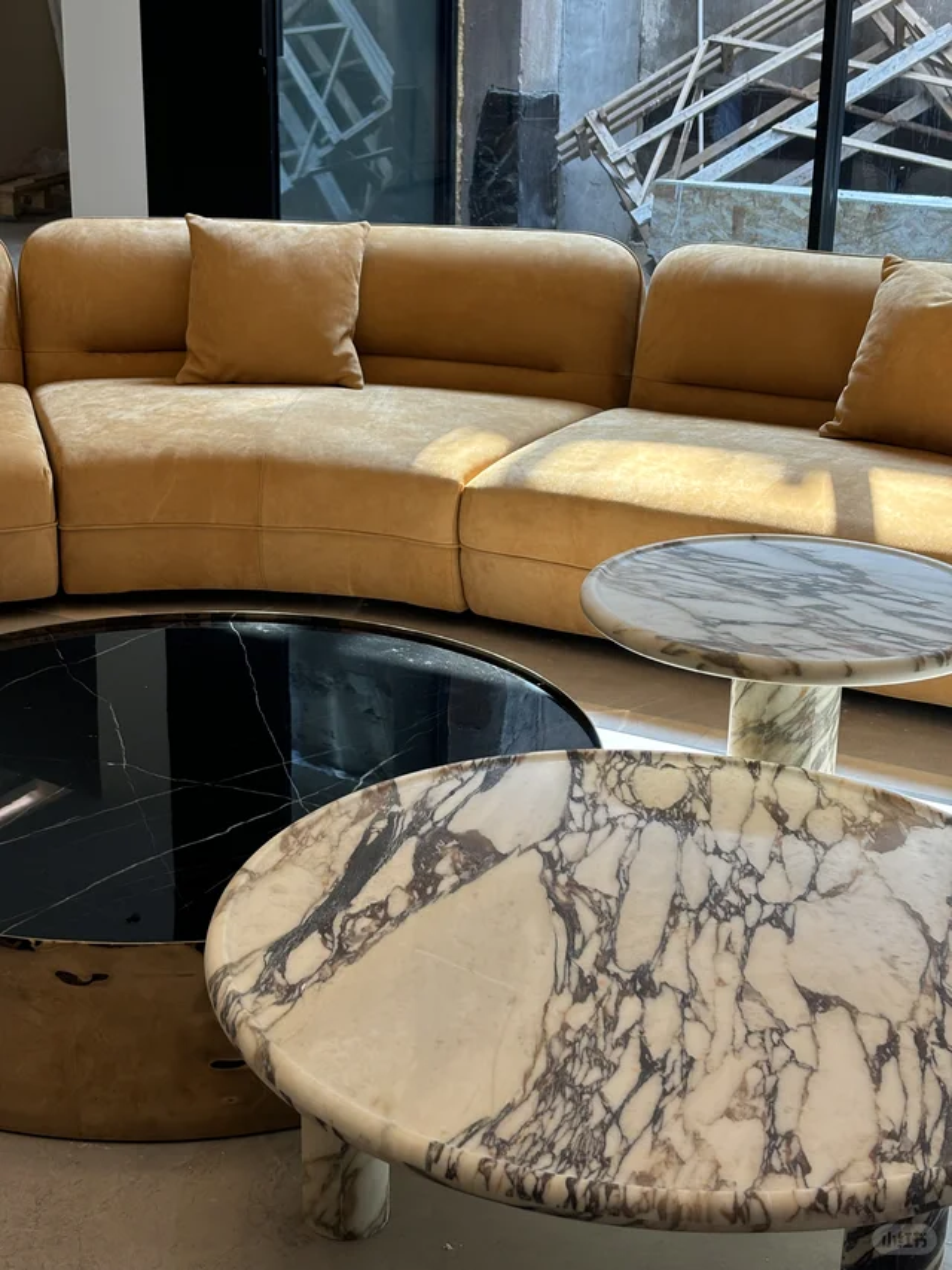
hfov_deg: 28.0
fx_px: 1906
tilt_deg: -19.7
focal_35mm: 52
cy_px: 635
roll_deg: -2.1
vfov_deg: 36.8
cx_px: 476
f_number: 1.6
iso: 50
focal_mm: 5.96
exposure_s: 1/77
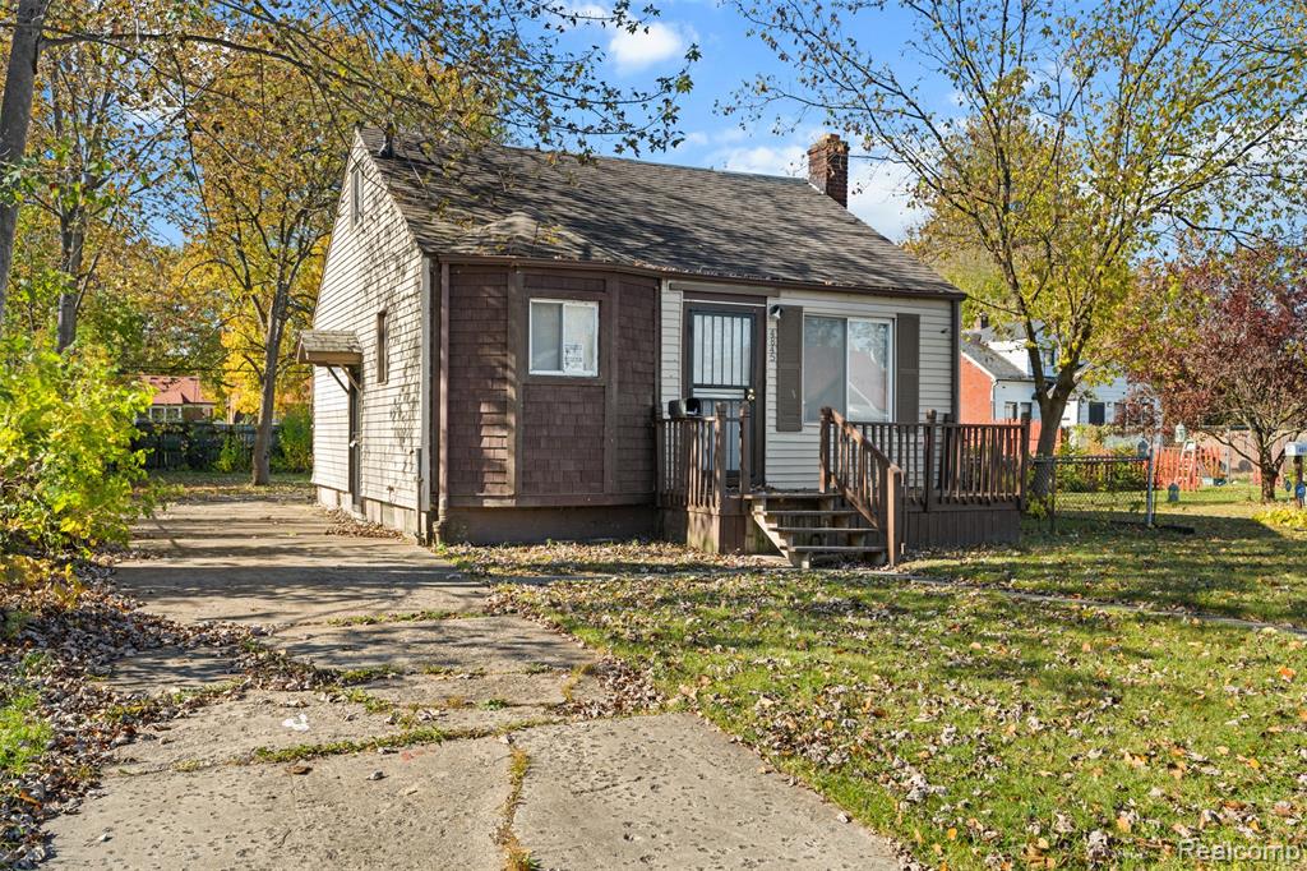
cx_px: 654
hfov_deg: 61.9
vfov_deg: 43.6
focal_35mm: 30
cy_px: 436
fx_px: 1089
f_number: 8
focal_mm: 30
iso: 400
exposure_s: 1/125
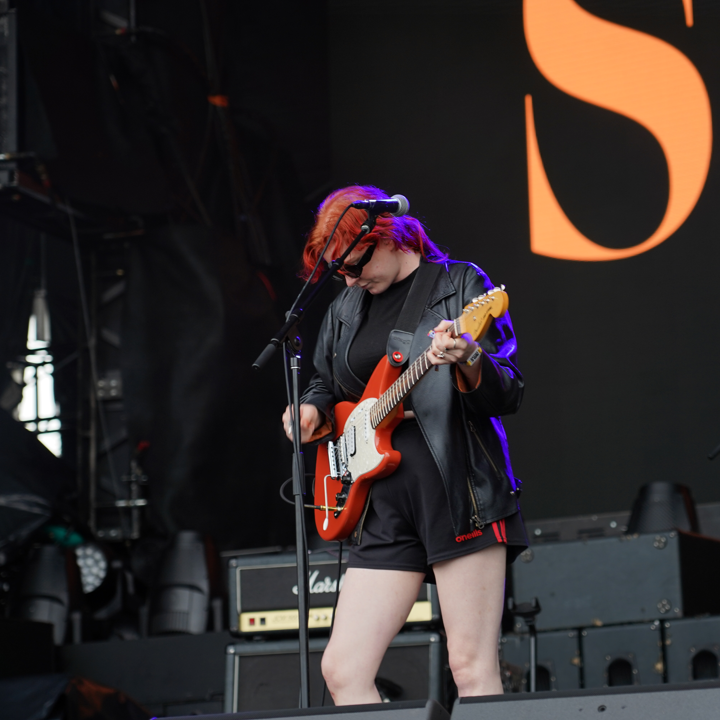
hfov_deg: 13.0
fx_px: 3153
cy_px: 360
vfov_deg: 13.0
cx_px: 420
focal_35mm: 134
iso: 200
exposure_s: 1/125
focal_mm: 105
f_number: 4
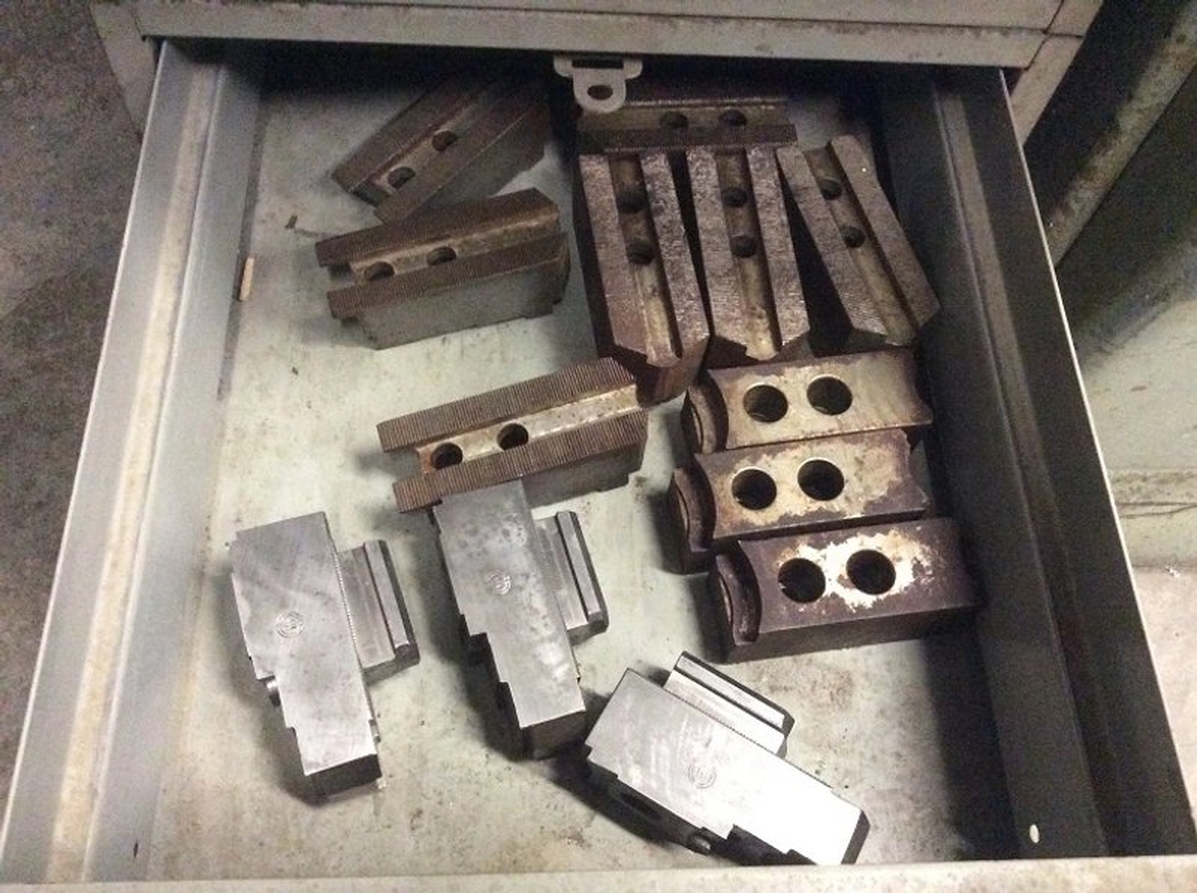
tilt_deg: -61.9
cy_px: 446
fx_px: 1105
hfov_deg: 56.9
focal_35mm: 32
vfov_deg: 44.0
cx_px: 598
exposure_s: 1/15
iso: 640
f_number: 2.4
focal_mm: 3.3
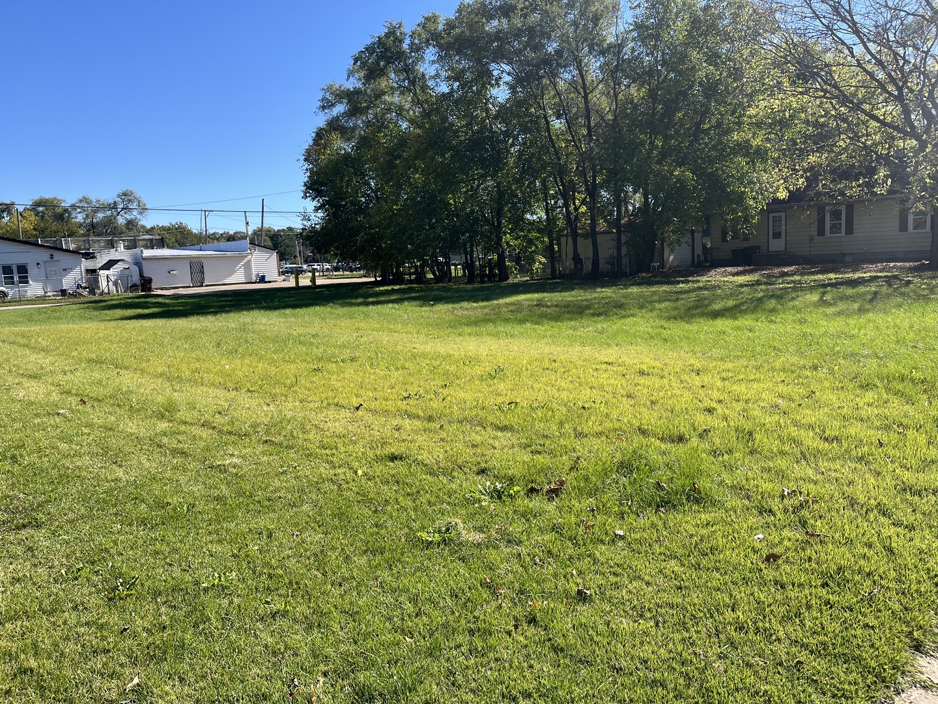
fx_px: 705
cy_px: 352
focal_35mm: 26
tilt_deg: -7.9
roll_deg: +3.2
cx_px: 469
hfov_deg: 67.3
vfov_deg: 53.1
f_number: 1.6
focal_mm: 5.1
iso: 50
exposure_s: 1/2222
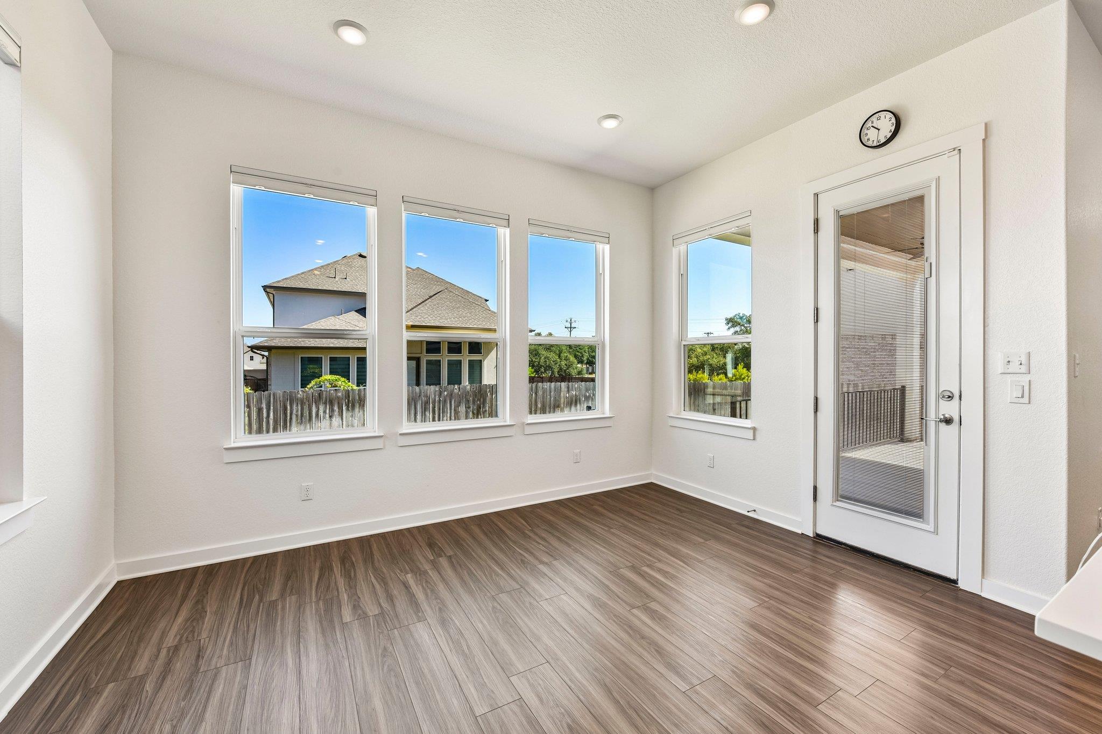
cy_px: 367
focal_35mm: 14
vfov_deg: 81.2
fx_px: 428
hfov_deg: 104.3
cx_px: 551
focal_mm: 14
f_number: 8
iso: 100
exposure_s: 1/25
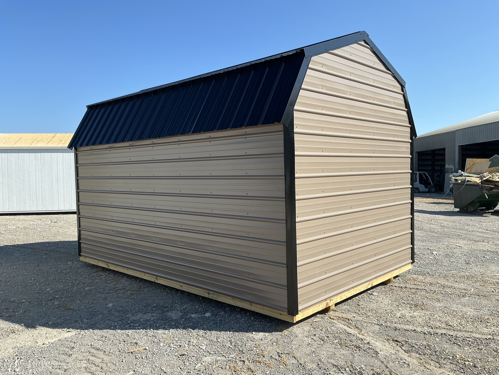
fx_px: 404
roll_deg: -0.4
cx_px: 250
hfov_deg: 63.4
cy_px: 188
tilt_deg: -0.4
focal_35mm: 28
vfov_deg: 49.7
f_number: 1.8
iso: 25
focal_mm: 3
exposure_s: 1/1577
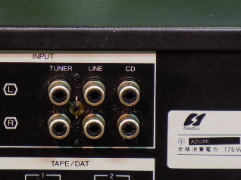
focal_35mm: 461
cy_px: 115
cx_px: 146
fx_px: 3207
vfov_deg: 3.2
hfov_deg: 4.3
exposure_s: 1/1.6
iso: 100
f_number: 4.8
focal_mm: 41.2
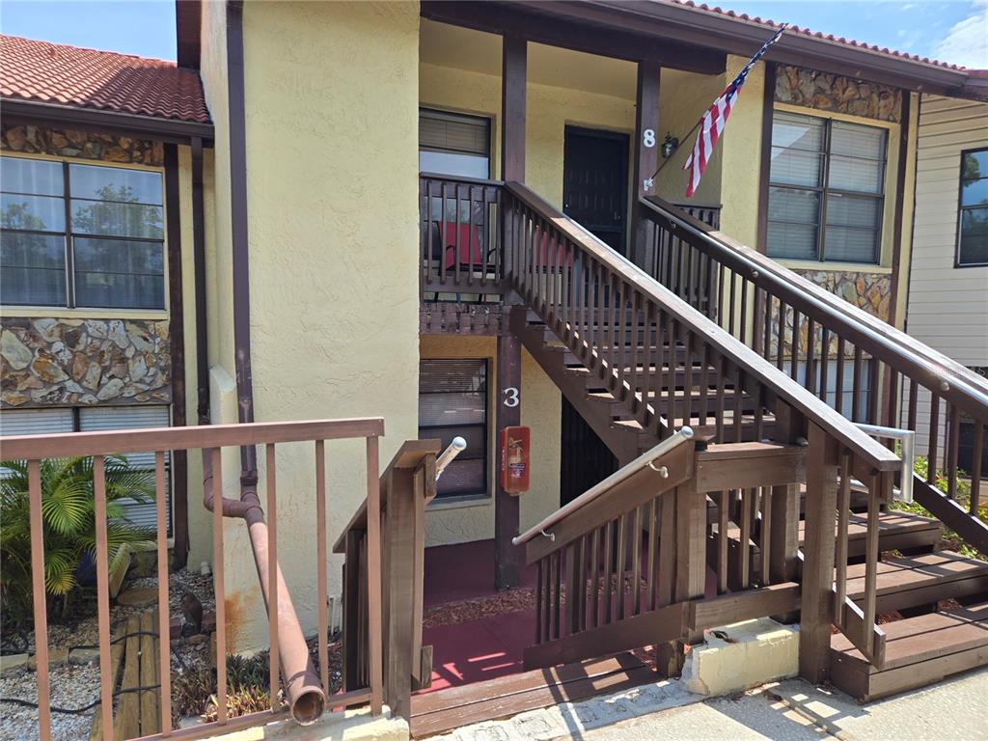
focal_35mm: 23
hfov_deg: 73.9
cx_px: 494
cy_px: 370
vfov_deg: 58.9
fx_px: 656
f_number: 1.8
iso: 25
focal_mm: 5.4
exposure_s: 1/1061
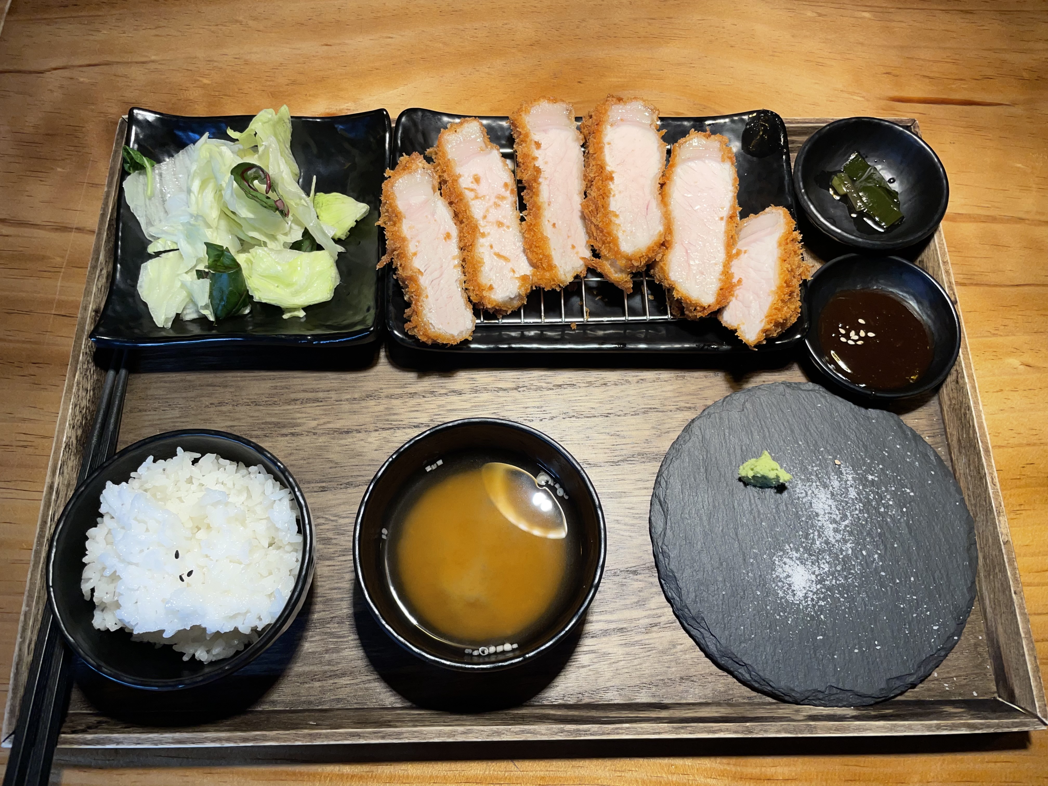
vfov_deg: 53.1
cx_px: 524
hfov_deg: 67.3
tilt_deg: -69.5
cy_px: 393
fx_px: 787
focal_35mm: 26
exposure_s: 1/120
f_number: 1.6
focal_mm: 4.2
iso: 40
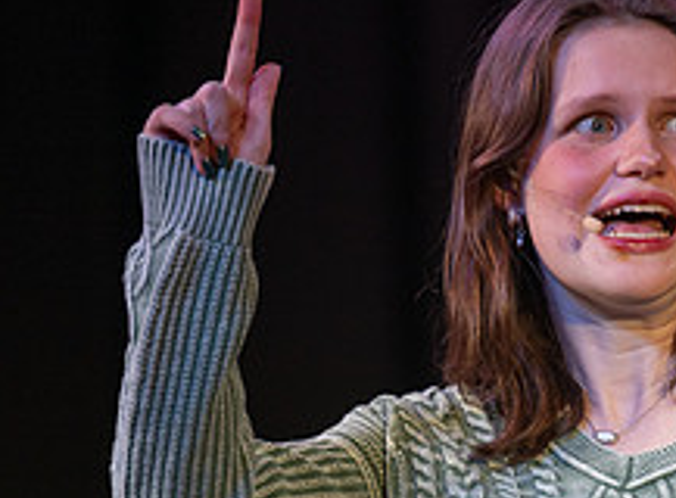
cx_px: 563
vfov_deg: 2.5
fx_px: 11491
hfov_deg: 3.4
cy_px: 559
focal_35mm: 592
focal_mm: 200
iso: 400
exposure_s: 1/250
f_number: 2.8
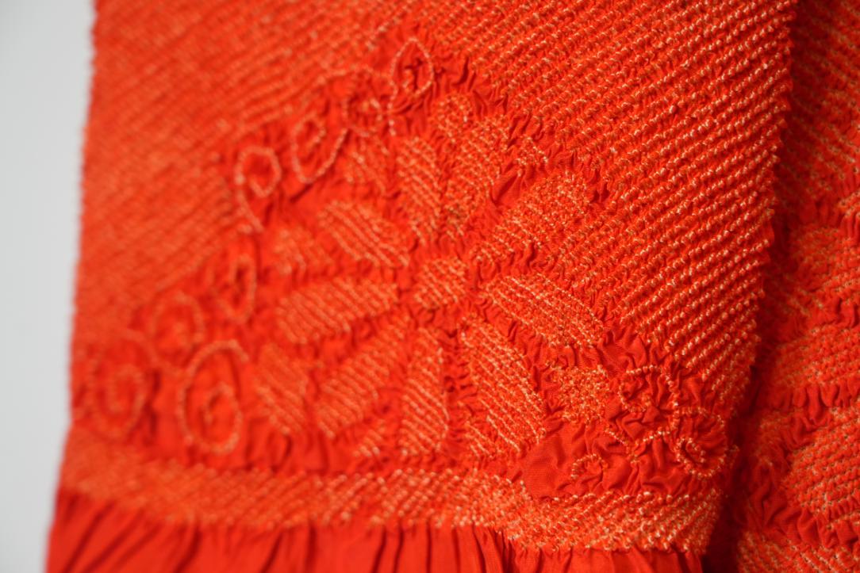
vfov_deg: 13.0
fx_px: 2508
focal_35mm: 105
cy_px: 286
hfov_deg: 19.5
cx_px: 430
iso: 2000
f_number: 5.6
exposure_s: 1/160
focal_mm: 105
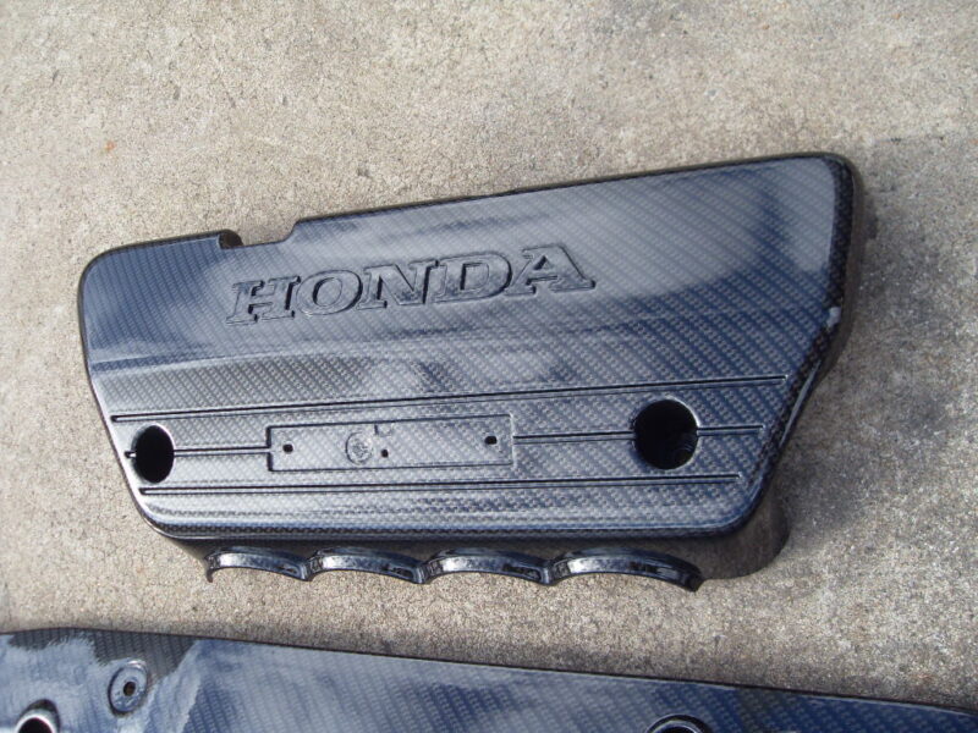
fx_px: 989
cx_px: 489
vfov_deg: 40.7
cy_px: 366
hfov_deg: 52.6
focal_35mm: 35
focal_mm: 6.3
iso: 80
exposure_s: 1/60
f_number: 7
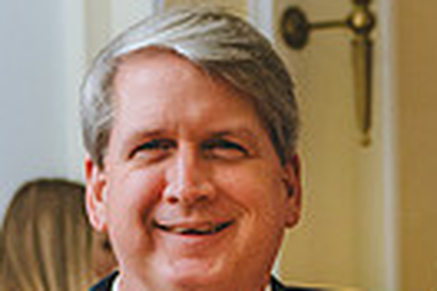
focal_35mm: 154
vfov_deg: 8.7
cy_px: 451
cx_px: 401
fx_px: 1869
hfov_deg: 13.2
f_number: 3.5
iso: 1600
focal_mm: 35
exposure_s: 1/160
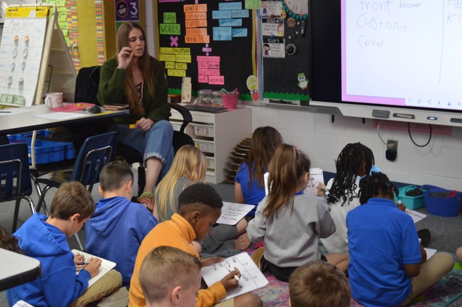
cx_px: 231
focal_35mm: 60
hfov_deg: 33.4
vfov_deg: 22.6
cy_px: 154
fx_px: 769
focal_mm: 40
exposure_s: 1/60
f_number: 4.8
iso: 1400
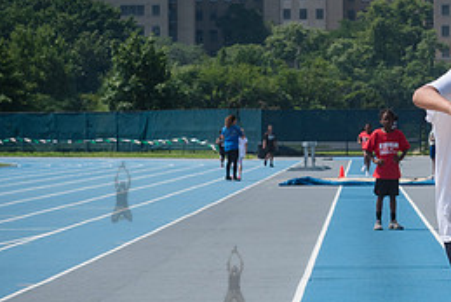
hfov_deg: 9.5
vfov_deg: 6.4
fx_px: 2695
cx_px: 429
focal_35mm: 215
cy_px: 204
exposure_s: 1/1000
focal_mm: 80
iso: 400
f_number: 8
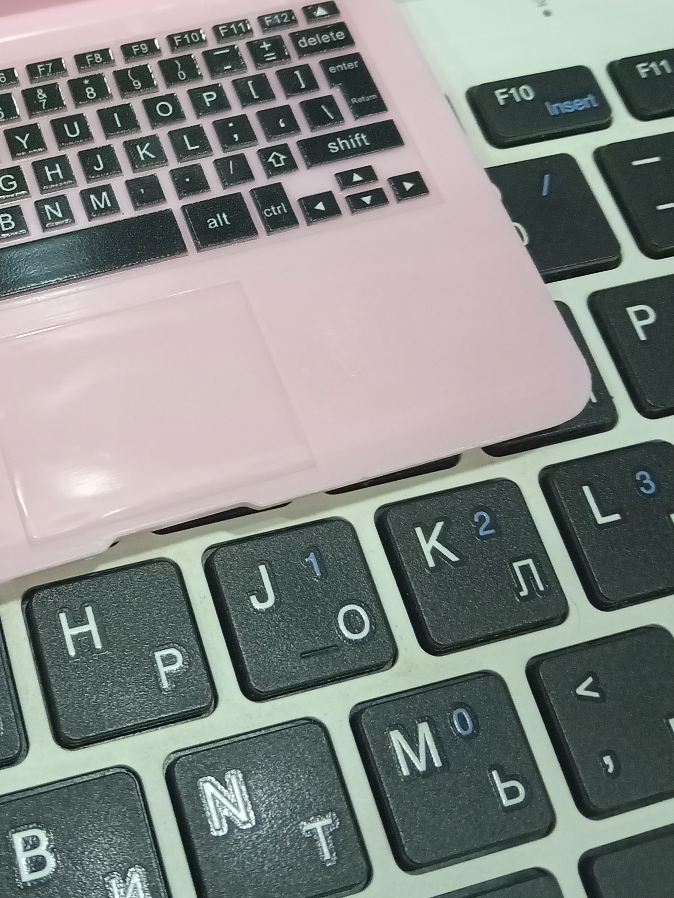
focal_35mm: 47
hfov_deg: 29.6
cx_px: 63
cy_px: 288
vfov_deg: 39.9
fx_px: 1220
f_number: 1.8
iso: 632
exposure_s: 1/25
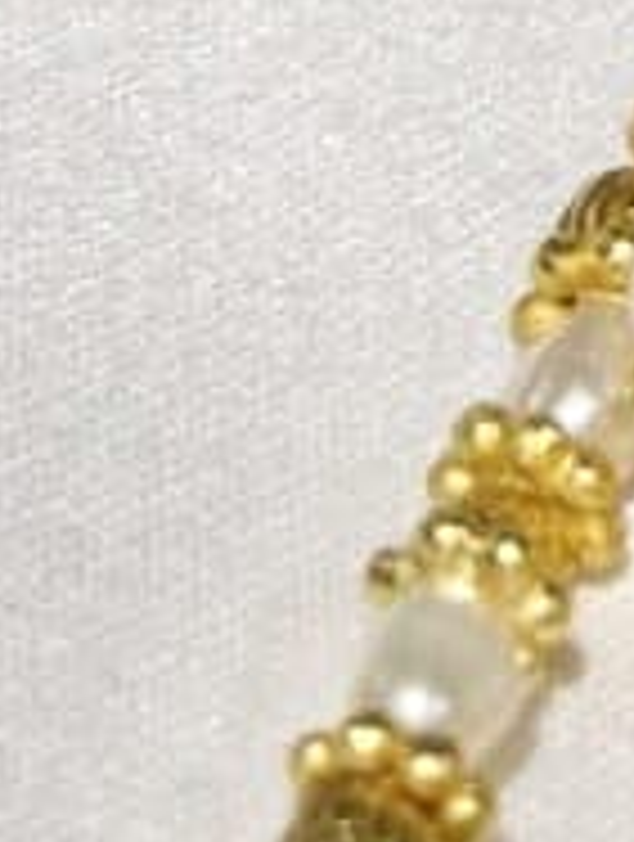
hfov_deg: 5.1
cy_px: -621
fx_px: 6912
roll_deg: +11.0
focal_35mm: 284
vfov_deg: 6.8
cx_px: 1470
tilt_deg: -33.6
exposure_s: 1/377
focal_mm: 5.96
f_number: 1.6
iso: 32
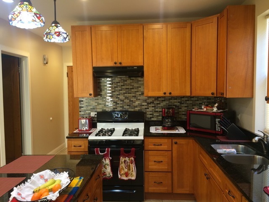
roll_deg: +1.4
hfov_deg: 61.7
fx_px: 225
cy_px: 101
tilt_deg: -3.5
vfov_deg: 48.2
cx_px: 134
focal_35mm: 29
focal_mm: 4.15
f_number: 2.2
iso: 100
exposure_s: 1/30
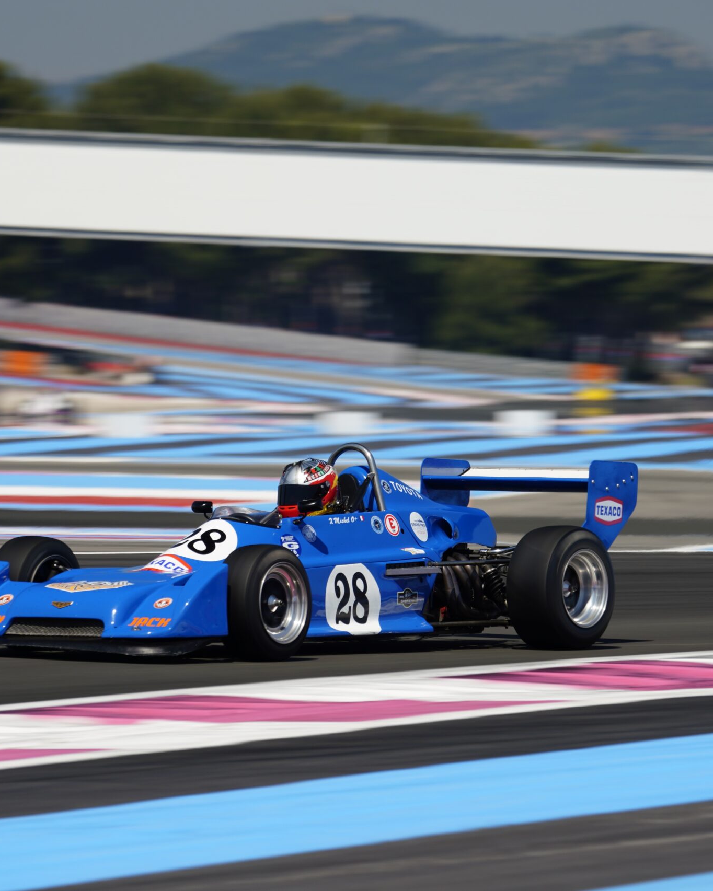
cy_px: 445
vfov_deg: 4.1
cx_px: 320
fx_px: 12345
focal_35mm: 468
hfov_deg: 3.3
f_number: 9
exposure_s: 1/160
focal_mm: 332
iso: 125
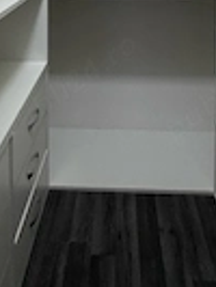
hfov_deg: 34.4
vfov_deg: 35.6
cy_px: -54
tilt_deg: -1.7
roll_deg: +0.3
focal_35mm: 42
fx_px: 349
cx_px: 110
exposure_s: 1/100
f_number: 2.2
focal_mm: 2.22
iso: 200
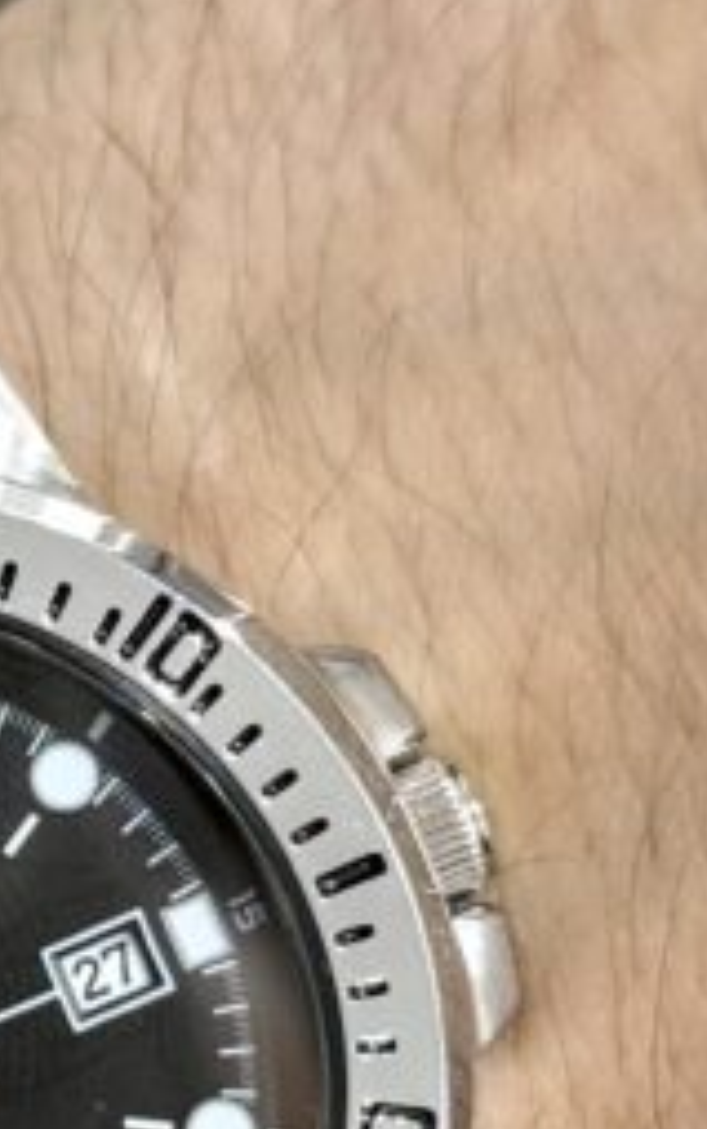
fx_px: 2464
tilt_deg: -70.4
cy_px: 1111
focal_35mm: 80
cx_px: -53
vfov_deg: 24.7
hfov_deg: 15.9
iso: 200
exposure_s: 1/50
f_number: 1.78
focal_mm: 6.76
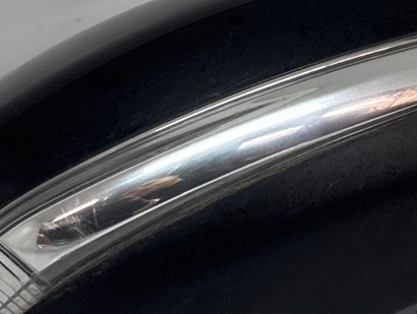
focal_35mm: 112
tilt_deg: -10.2
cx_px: 369
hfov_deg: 17.3
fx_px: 1350
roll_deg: -2.4
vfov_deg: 13.2
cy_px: 122
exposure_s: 1/100
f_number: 1.78
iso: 125
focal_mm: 6.76
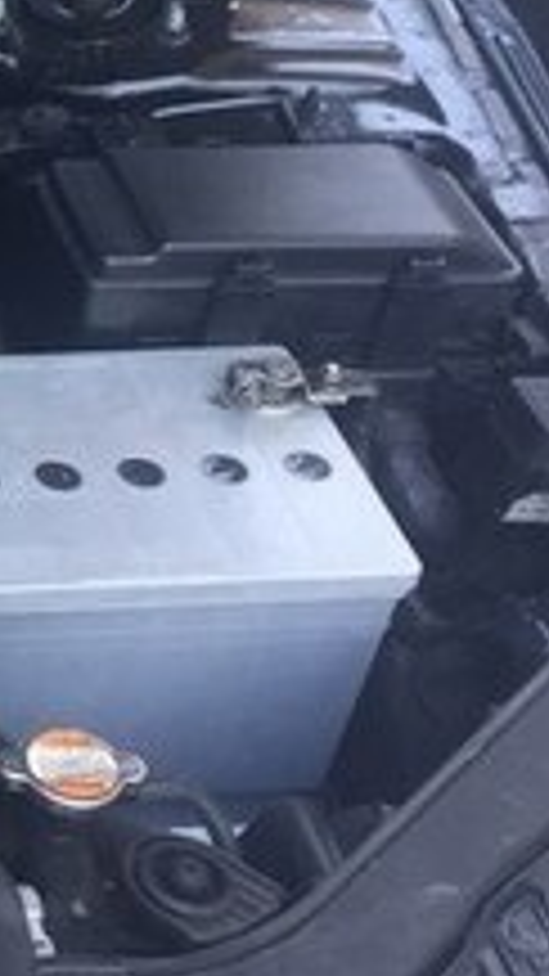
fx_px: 2485
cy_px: 371
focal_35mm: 96
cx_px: -756
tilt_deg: -39.9
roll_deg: -1.4
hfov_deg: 10.8
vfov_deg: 22.2
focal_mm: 4.15
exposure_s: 1/100
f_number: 2.2
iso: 40
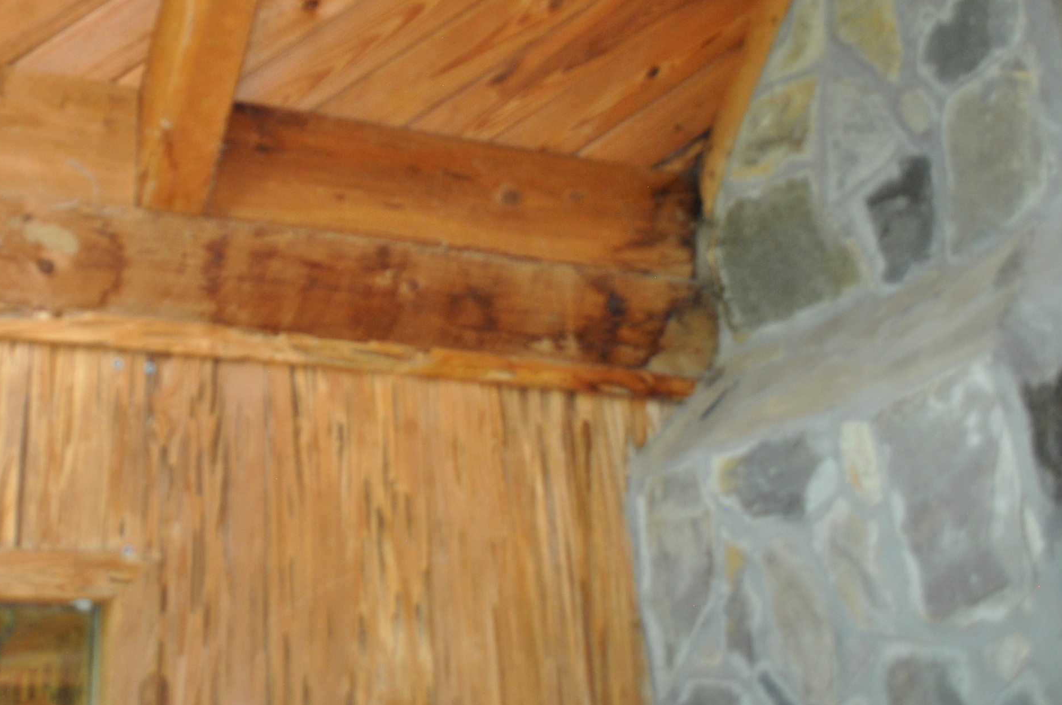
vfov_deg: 27.0
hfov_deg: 39.6
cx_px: 300
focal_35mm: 49
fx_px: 1444
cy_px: 156
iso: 800
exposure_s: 1/80
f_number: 3.8
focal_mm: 20
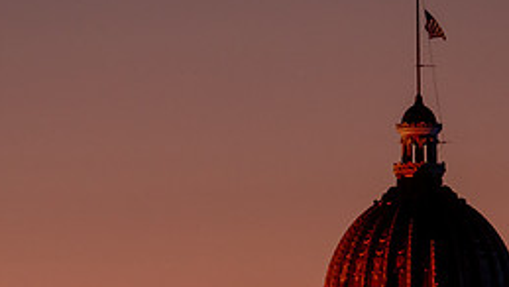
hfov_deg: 2.4
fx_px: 12234
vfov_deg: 1.3
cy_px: 237
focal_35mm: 906
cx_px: 224
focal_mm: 162
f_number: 4.6
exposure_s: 1/50
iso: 640
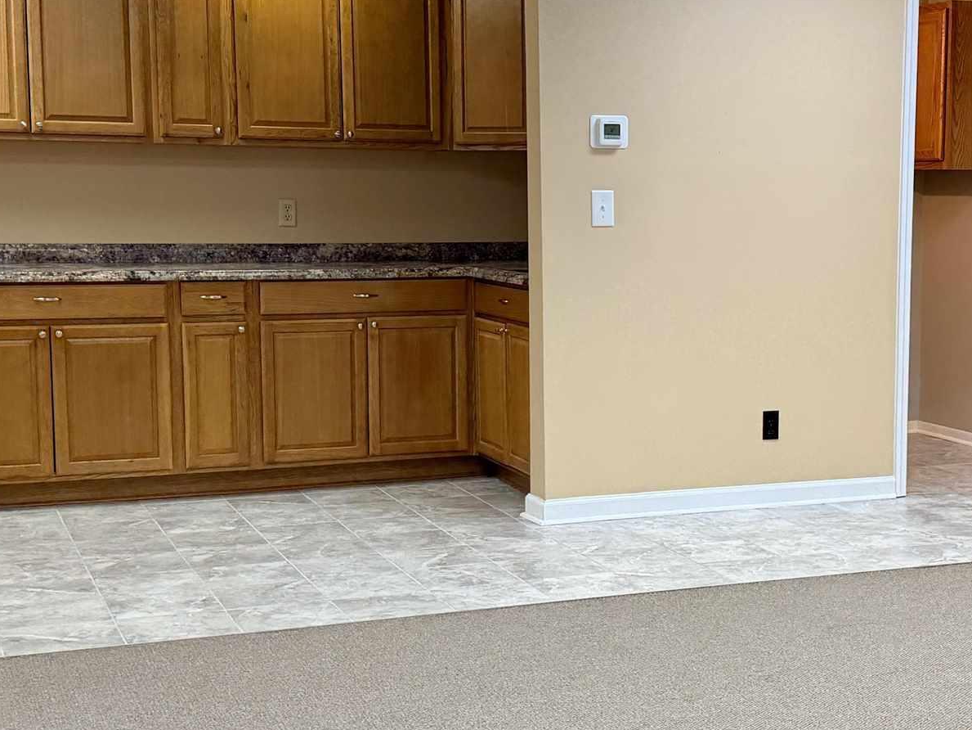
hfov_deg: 30.9
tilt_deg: -7.4
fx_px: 1741
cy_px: 400
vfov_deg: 23.6
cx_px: 670
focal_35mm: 62
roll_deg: +0.0
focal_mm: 6.76
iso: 160
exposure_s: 1/121
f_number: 1.78
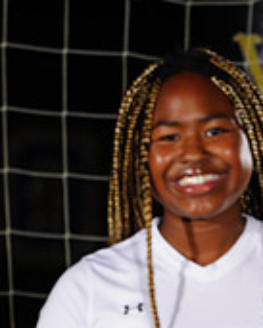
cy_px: 457
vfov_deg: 2.1
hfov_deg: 1.7
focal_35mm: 906
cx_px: 227
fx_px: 8807
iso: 200
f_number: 5.6
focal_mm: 285
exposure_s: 1/200
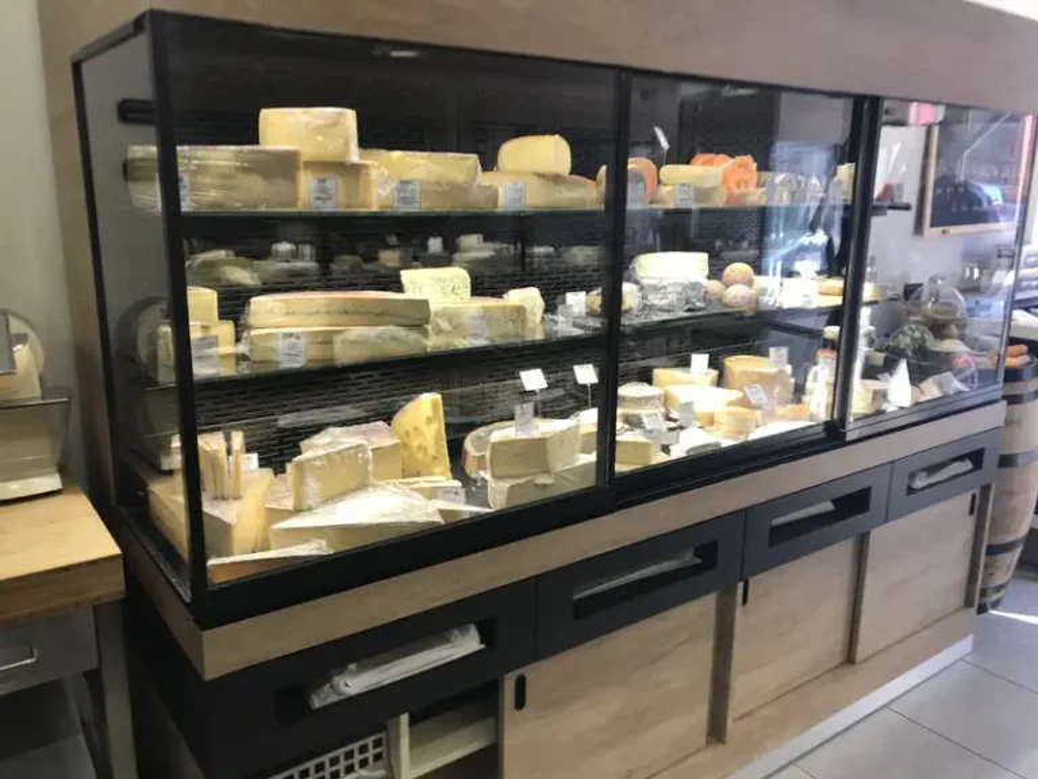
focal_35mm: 28
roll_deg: -2.1
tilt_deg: -14.1
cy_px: 390
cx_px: 519
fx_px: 840
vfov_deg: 49.7
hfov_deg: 63.4
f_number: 1.8
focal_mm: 3.99
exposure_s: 1/50
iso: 25
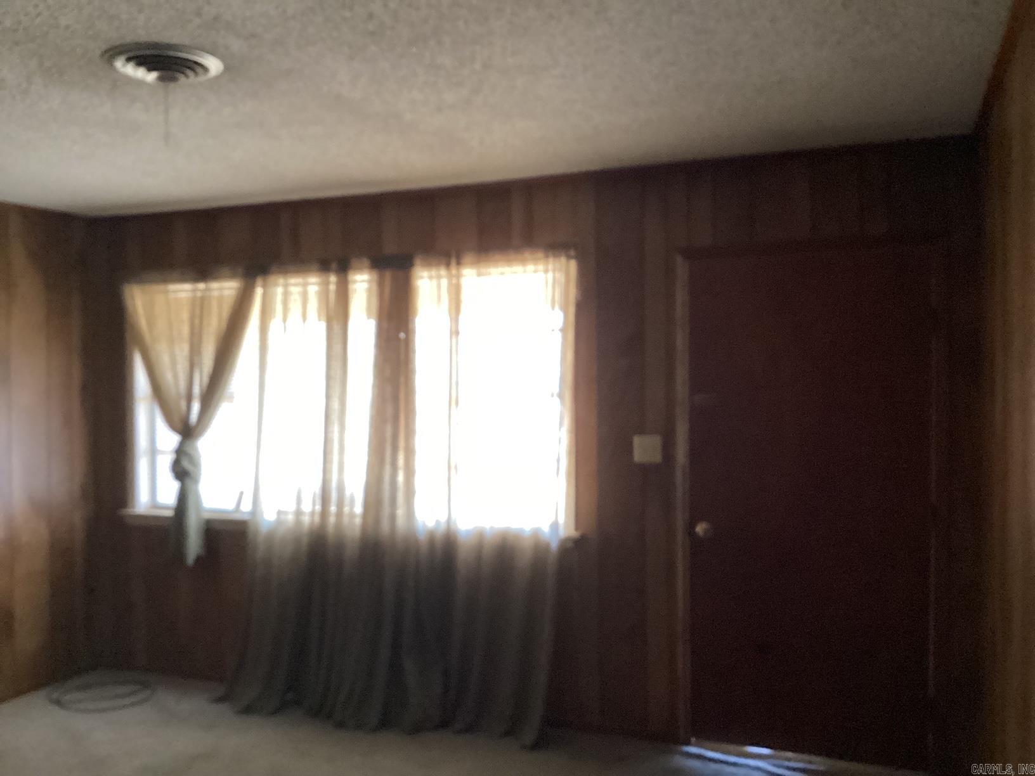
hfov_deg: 58.4
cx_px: 518
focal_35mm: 31
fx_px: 927
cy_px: 388
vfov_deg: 45.4
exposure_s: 1/40
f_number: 2.4
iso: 250
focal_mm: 3.3
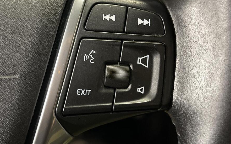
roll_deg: +1.5
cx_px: 91
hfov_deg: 44.1
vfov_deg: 28.6
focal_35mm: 45
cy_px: 63
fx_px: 283
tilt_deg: -32.5
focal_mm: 5.1
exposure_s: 1/25
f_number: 1.6
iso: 500
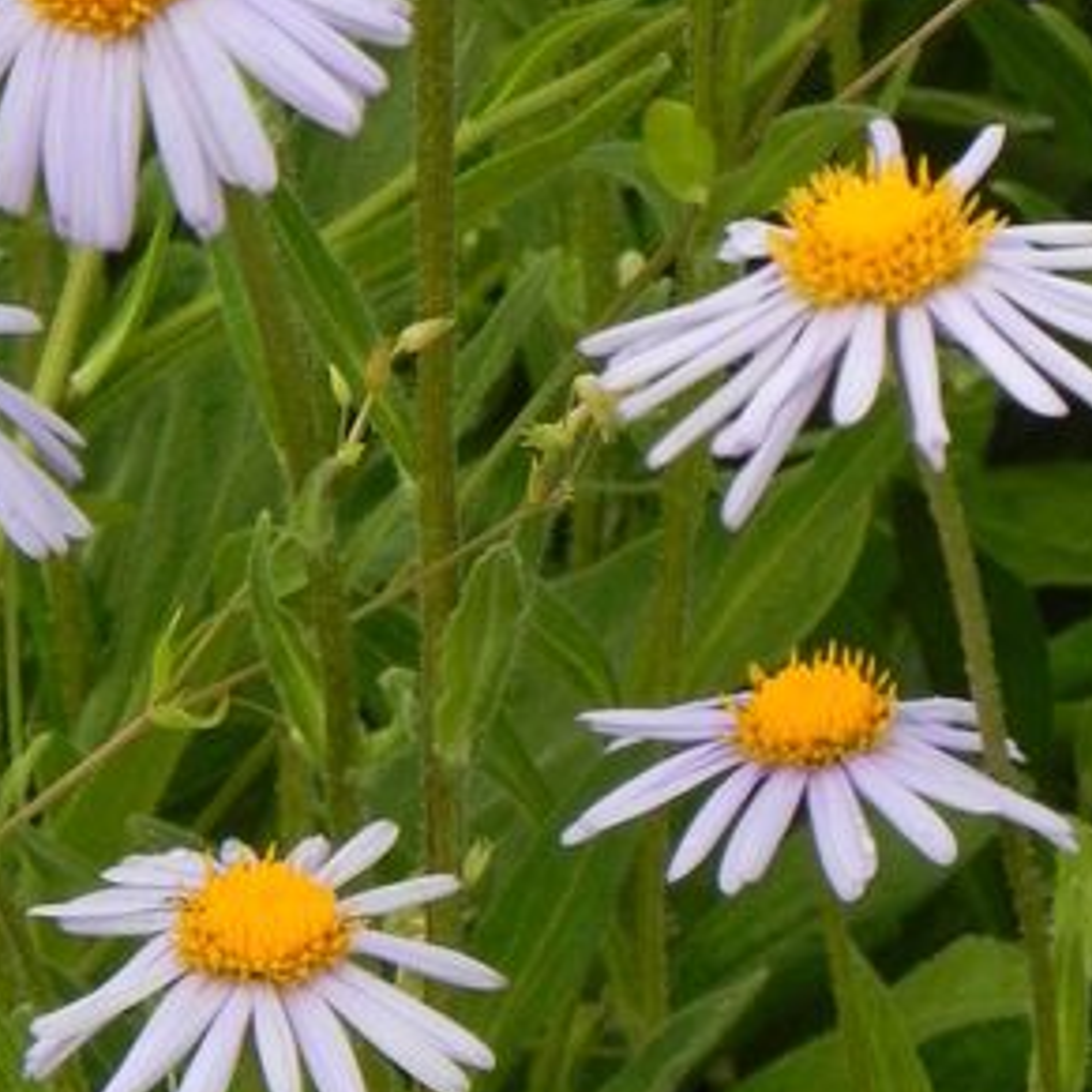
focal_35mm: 818
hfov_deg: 2.1
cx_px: 439
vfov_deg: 2.1
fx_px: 29195
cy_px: -278
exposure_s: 1/500
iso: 160
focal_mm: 59.9
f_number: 5
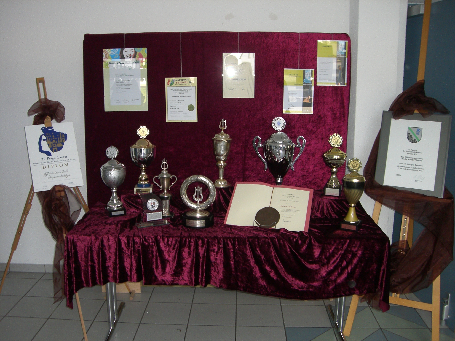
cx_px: 228
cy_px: 170
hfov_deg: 49.0
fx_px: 499
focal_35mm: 38
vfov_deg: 37.7
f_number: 2.7
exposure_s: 1/60
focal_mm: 6.2
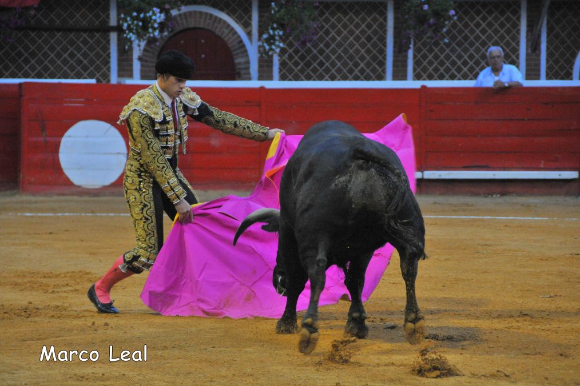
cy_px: 194
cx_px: 289
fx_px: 3657
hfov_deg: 9.1
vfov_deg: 6.1
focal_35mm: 227
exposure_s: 1/250
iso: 1600
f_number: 5.6
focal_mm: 150
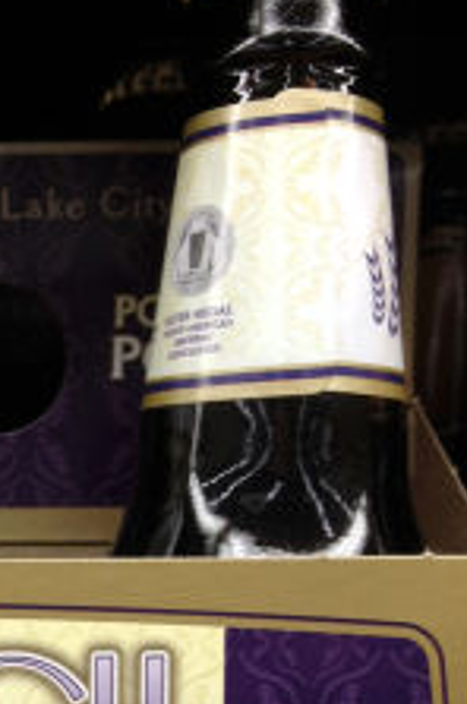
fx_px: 1913
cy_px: 704
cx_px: -188
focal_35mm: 98
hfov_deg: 13.3
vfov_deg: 20.2
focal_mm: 4.28
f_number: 2.4
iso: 80
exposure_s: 1/60
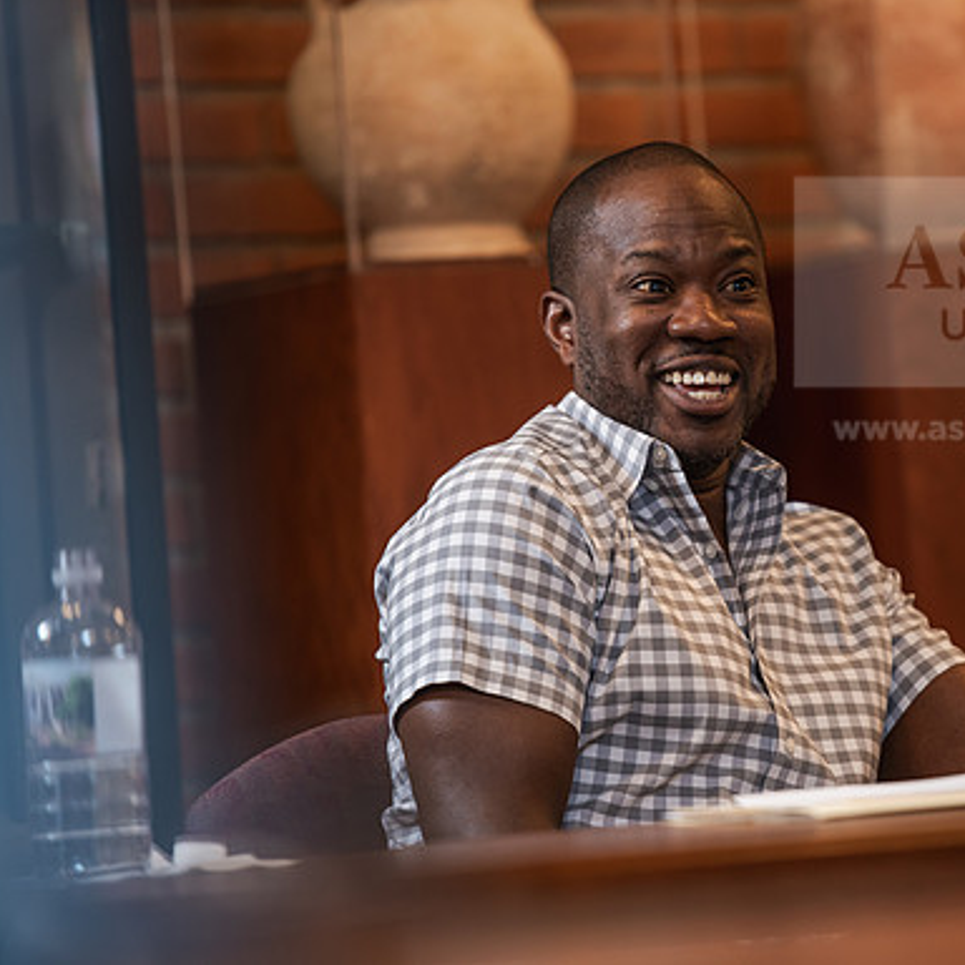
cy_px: 481
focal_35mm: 231
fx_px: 7286
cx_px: 719
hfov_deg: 7.6
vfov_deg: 7.6
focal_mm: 180
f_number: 2.8
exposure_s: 1/160
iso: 640
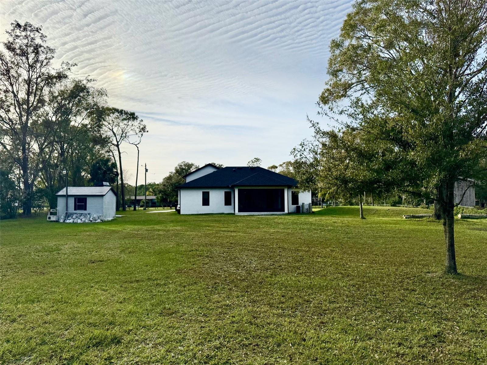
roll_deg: +0.1
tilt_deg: +2.1
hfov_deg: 71.6
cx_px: 244
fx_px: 338
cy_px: 182
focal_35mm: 24
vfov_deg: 56.8
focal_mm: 6.76
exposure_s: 1/12346
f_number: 1.78
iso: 64
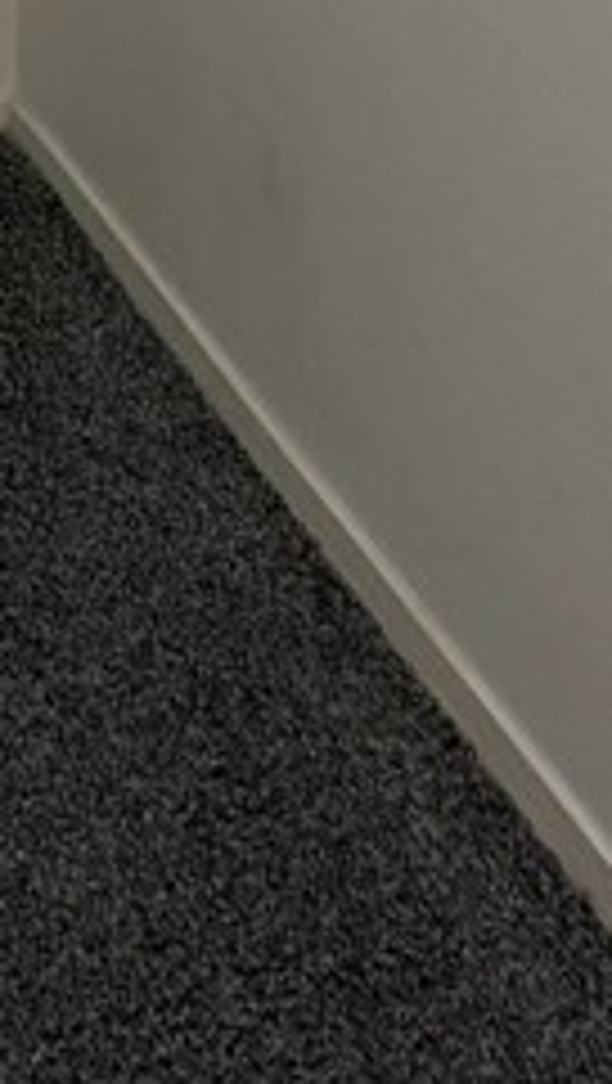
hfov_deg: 10.8
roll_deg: -0.3
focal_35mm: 111
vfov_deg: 15.8
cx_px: -76
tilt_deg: -5.7
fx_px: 3194
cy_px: -976
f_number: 1.78
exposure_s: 1/60
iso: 500
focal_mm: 6.76
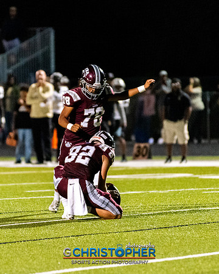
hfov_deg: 3.9
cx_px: 95
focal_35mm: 401
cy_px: 136
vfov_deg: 4.8
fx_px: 3251
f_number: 2.8
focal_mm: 200
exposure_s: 1/800
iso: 5000
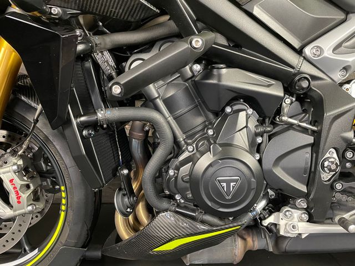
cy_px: 133
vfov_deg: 53.1
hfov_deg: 67.3
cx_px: 178
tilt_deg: -7.4
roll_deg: +0.5
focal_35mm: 26
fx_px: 267
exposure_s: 1/33
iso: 400
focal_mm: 4.2
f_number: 1.6
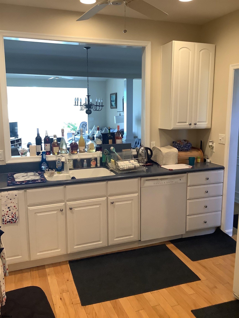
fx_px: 285
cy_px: 159
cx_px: 120
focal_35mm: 31
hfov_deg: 45.4
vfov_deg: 58.4
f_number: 2.4
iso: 160
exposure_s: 1/60
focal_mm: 3.3
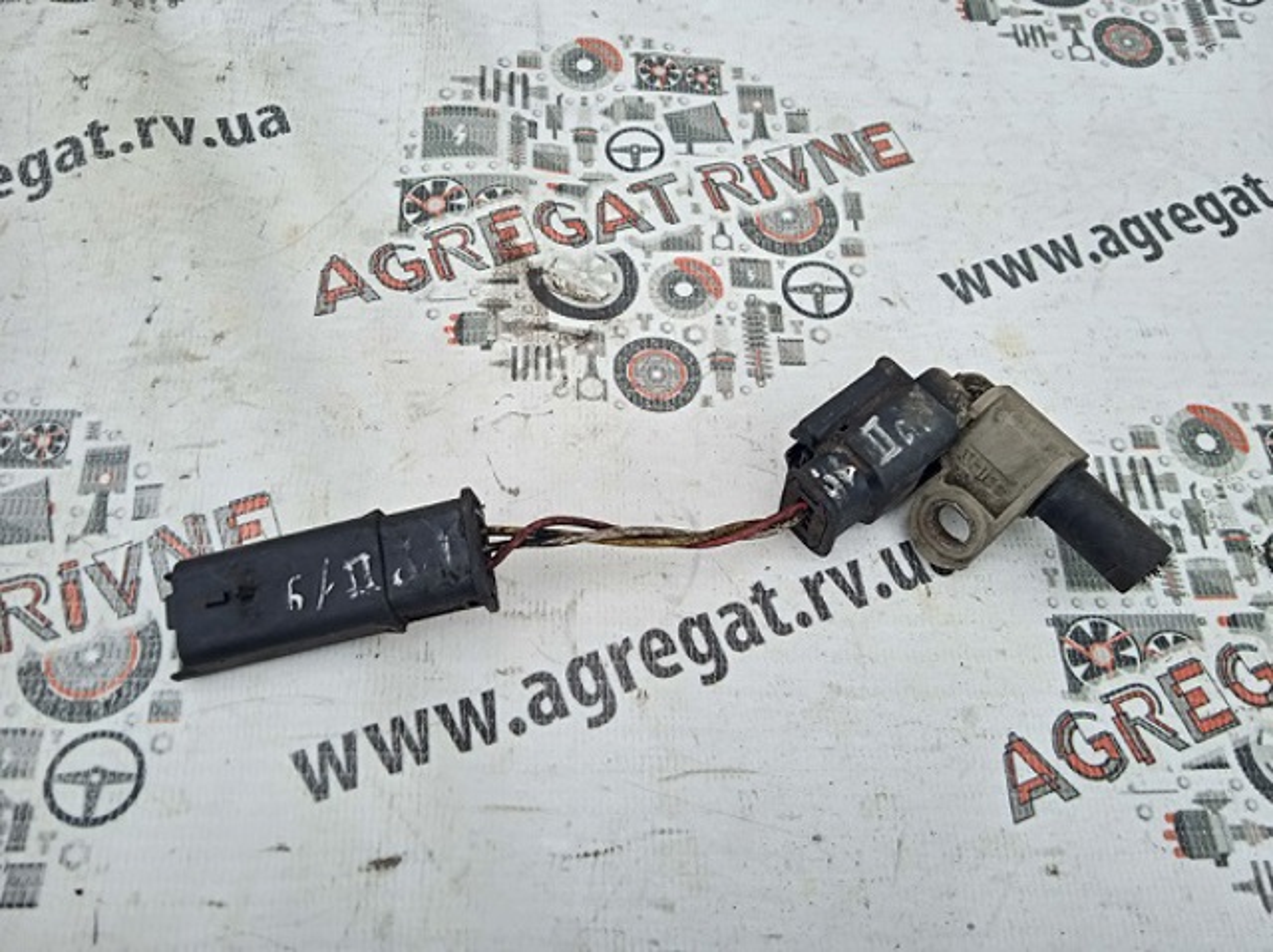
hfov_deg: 63.5
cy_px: 476
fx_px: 1029
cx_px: 636
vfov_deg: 49.7
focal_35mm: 28
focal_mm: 3.43
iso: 113
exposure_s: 1/316
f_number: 2.2
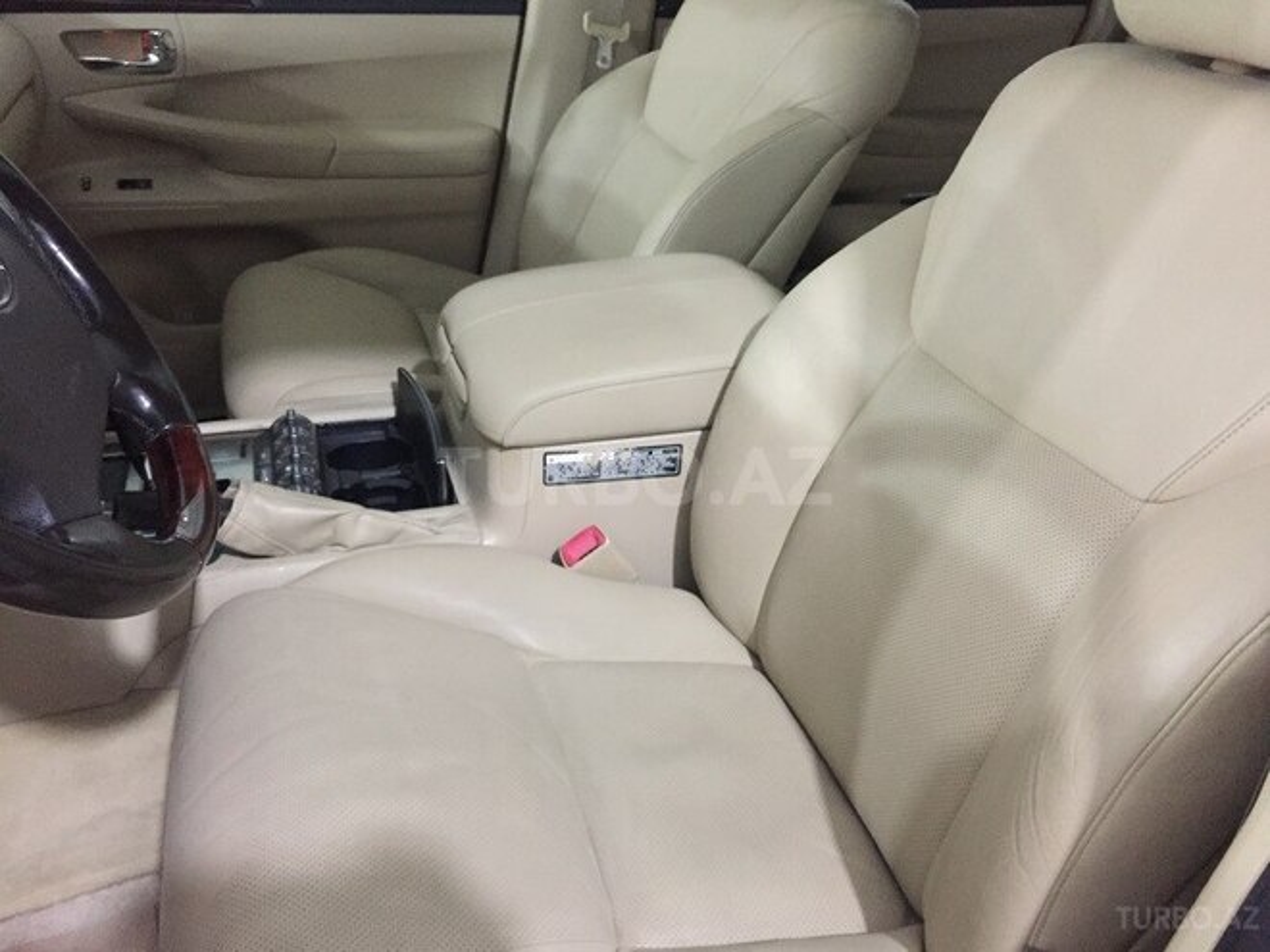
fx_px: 1064
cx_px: 635
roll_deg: -6.1
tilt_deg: -30.3
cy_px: 476
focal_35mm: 29
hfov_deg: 61.7
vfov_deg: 48.2
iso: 500
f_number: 2.2
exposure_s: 1/17
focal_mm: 4.15
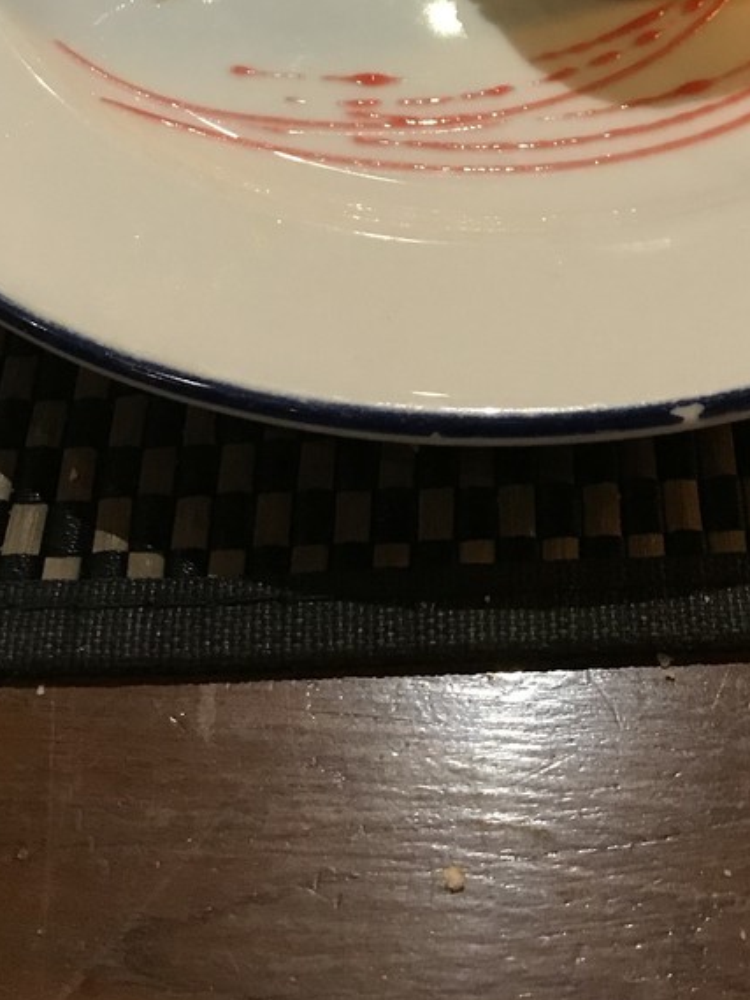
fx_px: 1704
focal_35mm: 59
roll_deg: +3.0
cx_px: 501
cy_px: 39
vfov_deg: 30.7
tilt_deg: -44.2
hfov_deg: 24.7
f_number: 1.8
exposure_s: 1/8
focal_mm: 3.99
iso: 100
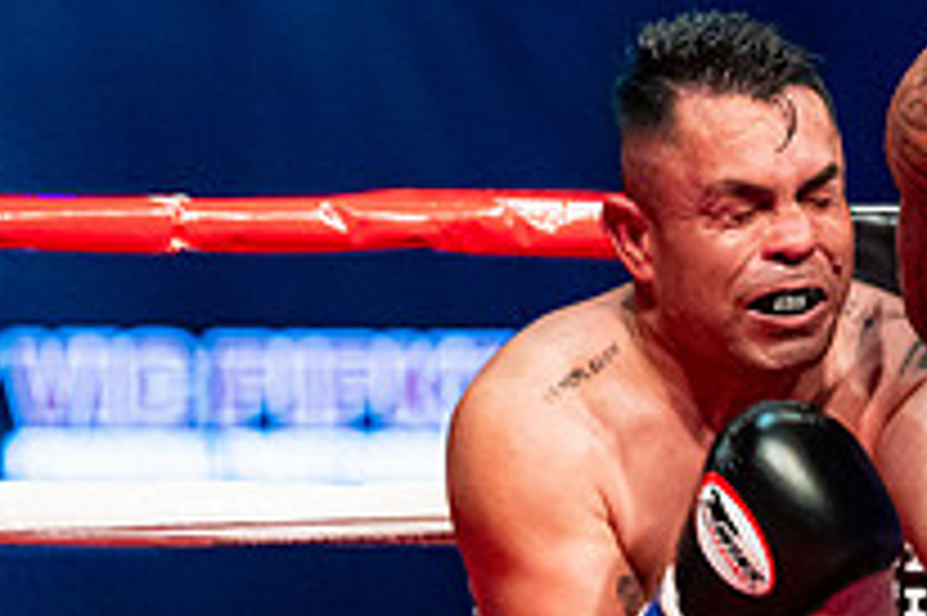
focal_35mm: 282
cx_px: 950
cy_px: 277
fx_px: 7256
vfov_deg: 4.9
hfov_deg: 7.3
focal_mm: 100
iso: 4000
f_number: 2.8
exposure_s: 1/1000
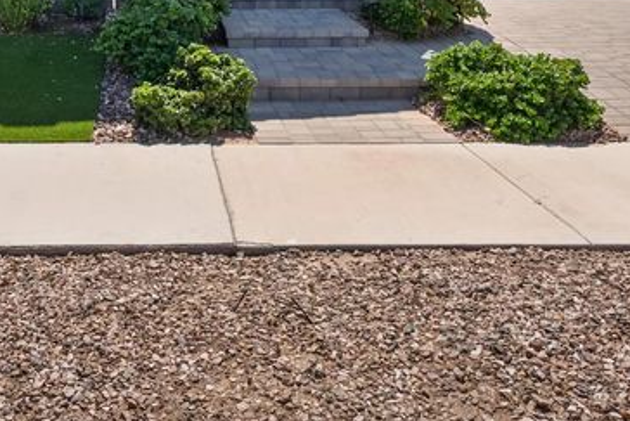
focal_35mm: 45
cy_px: -64
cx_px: 177
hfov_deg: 42.6
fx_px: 788
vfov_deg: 27.0
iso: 100
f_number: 8
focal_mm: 16
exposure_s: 1/100
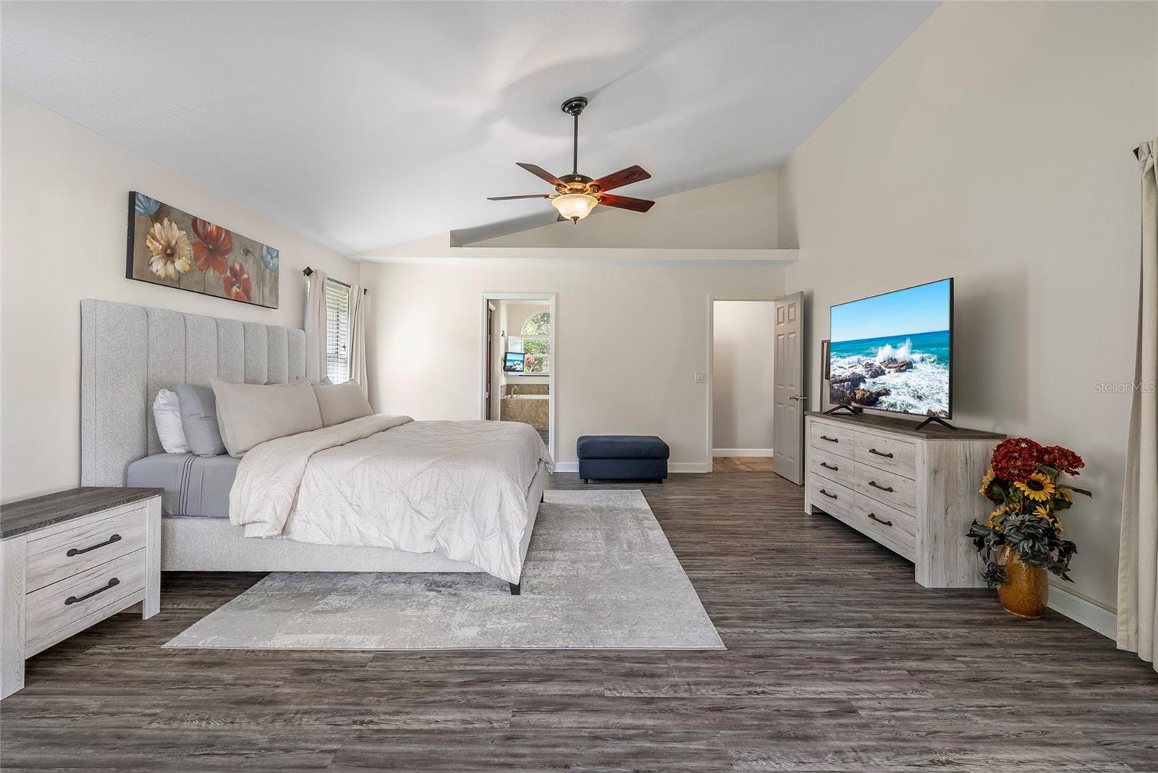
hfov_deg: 96.7
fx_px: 515
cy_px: 386
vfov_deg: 73.8
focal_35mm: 16
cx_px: 579
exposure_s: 1
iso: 400
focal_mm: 16
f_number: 8
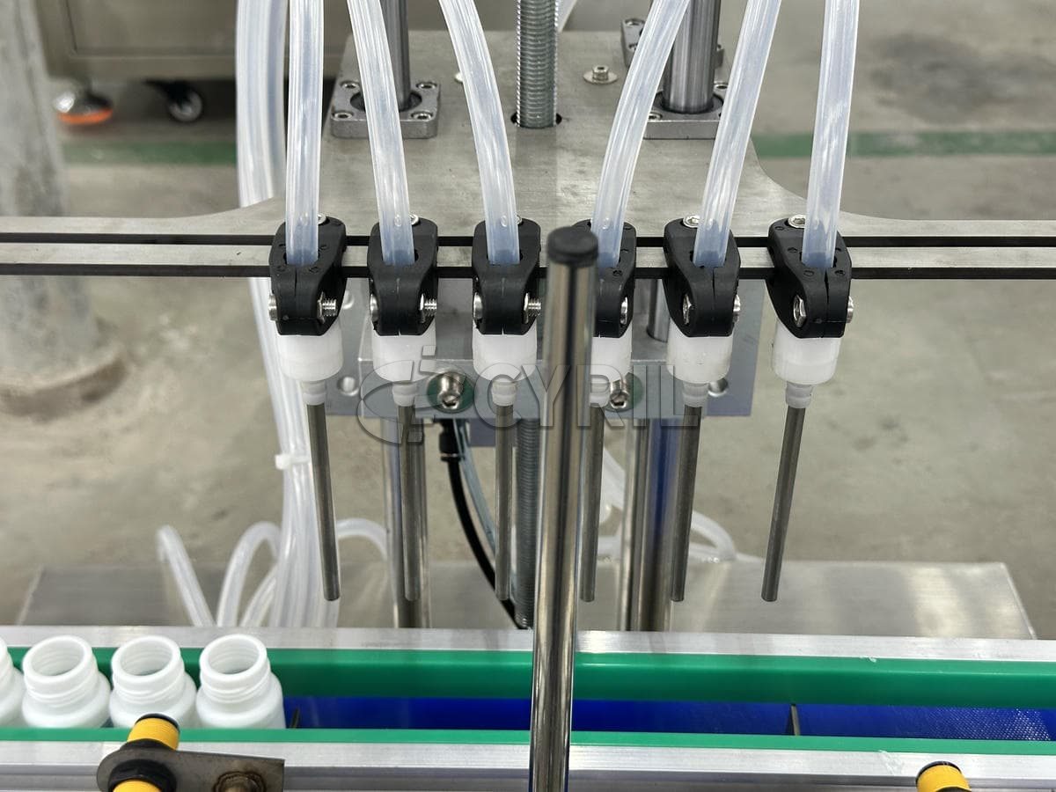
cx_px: 528
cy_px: 396
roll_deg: +0.3
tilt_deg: -33.1
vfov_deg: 30.3
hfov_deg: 39.7
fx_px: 1464
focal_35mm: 48
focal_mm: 6.86
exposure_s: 1/50
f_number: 1.78
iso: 160
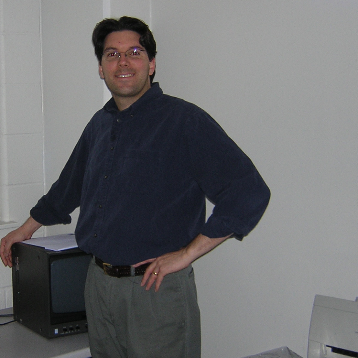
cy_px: 185
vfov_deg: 25.0
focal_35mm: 69
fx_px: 807
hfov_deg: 24.8
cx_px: 101
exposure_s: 1/60.1
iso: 182
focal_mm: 7.1
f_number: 3.2
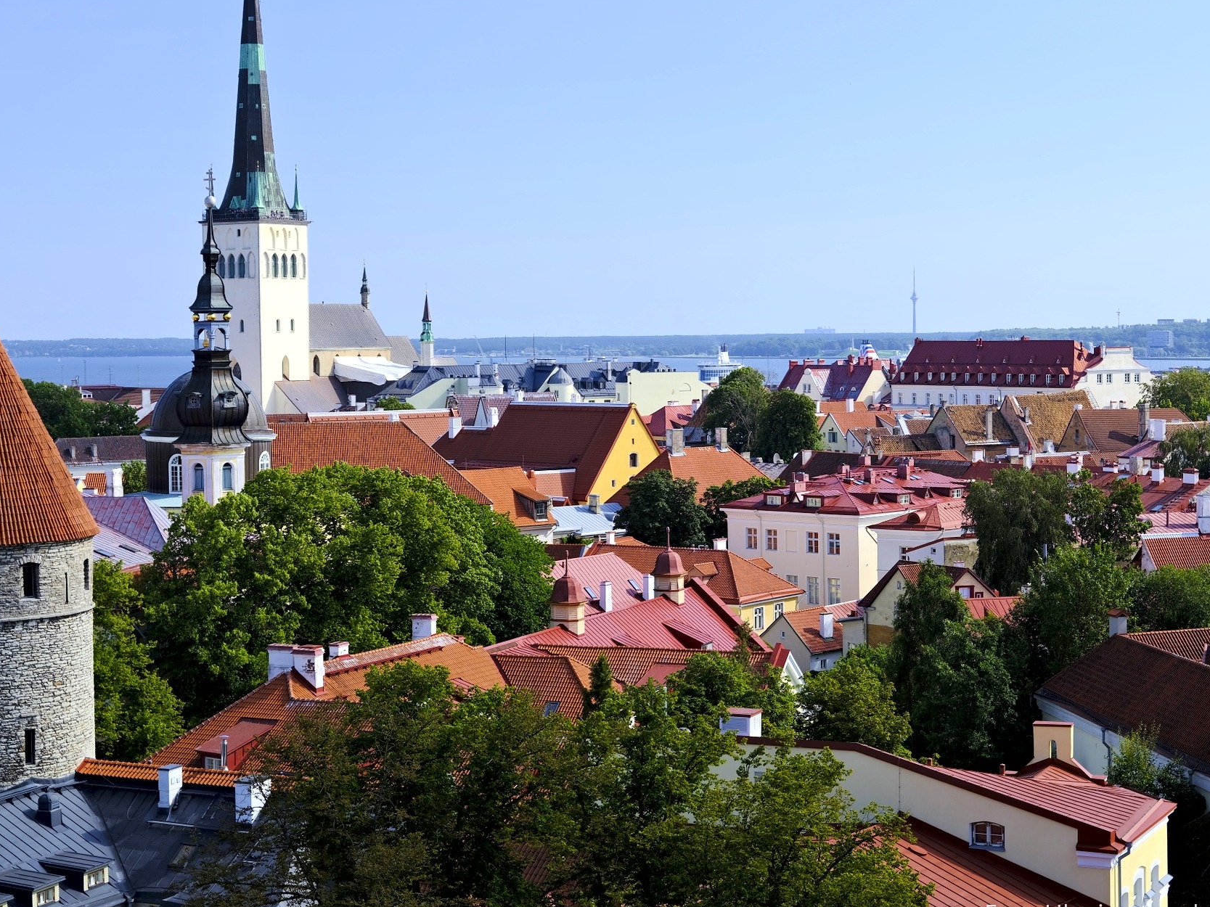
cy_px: 403
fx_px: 2307
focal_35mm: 66
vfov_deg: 22.2
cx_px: 707
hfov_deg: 29.3
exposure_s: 1/400
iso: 100
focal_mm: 70
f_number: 5.6
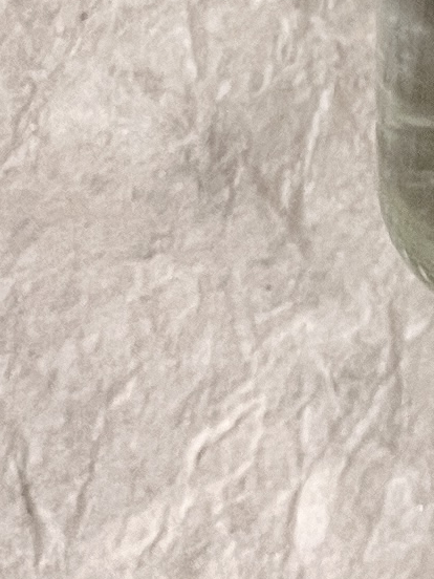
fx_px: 3176
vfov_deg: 8.4
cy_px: -1287
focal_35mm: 190
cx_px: 560
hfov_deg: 7.7
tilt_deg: -88.3
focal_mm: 5.1
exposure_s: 1/50
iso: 250
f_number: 1.6
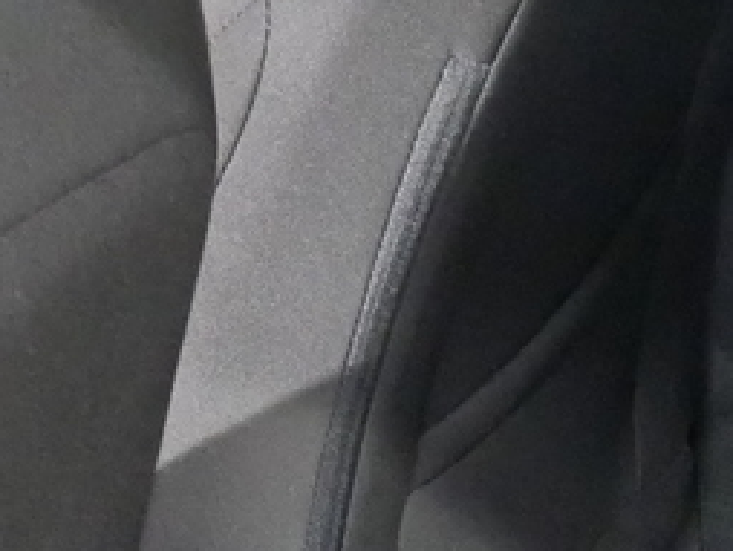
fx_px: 3200
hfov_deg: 12.4
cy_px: 1024
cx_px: 1094
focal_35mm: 151
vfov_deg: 9.3
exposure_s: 1/13
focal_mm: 12
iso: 3200
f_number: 3.5
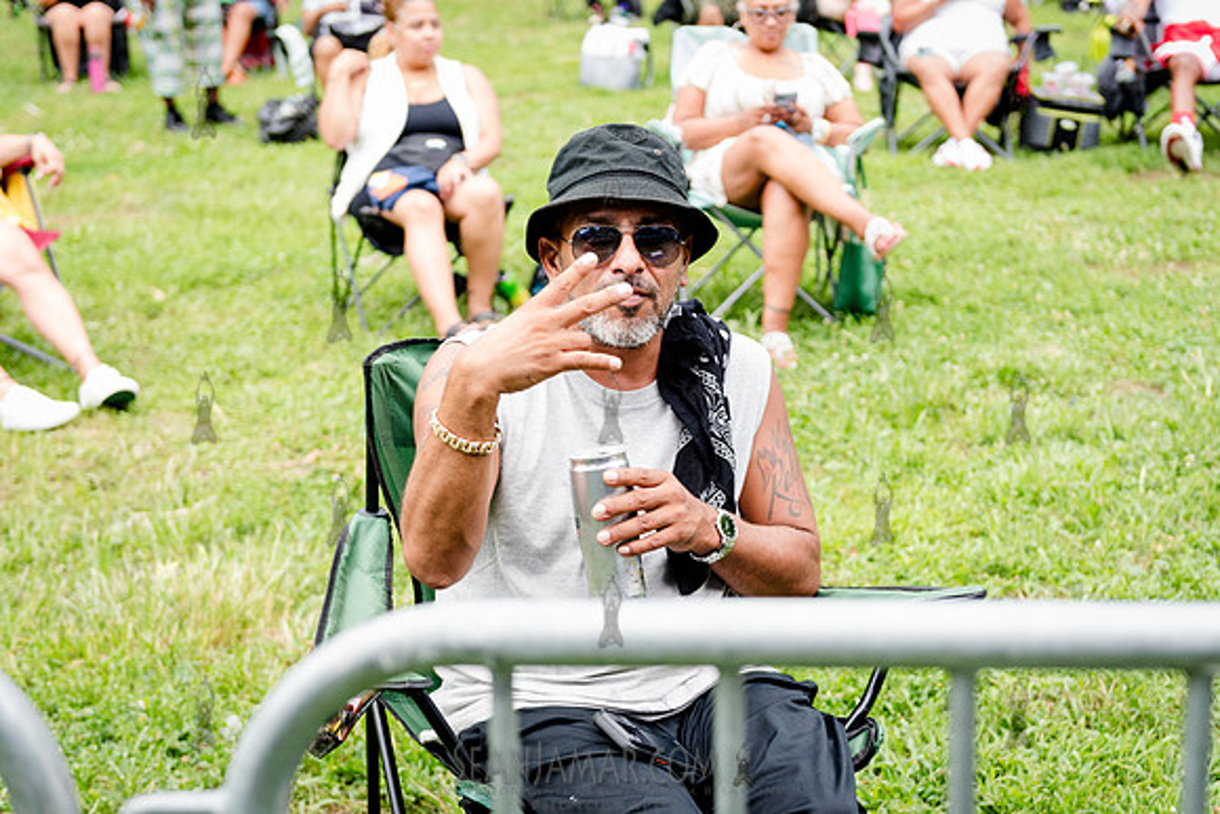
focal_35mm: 62
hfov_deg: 32.2
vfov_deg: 21.8
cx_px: 688
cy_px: 416
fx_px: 2114
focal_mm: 55
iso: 1000
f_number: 3.2
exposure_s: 1/200
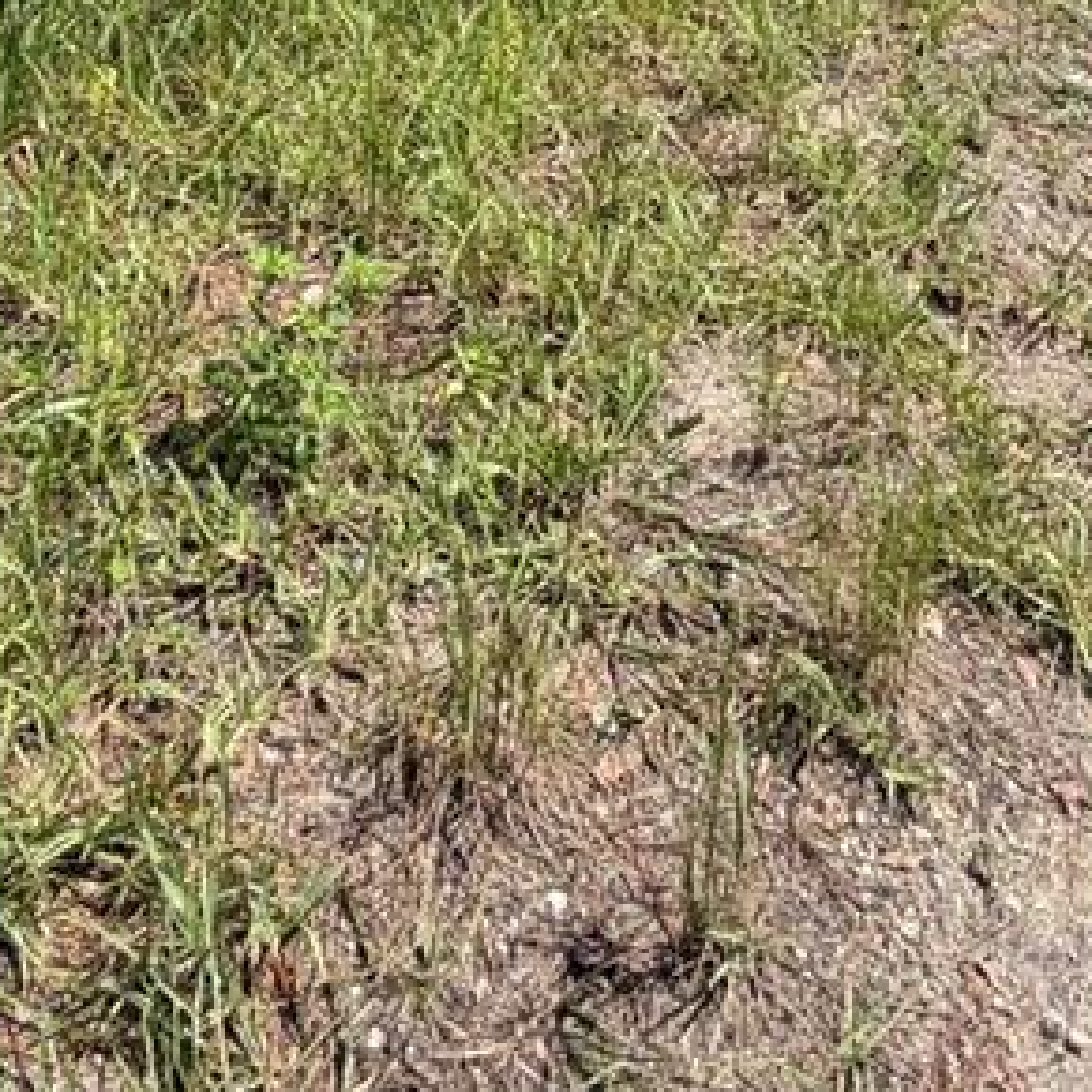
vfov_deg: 21.8
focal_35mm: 51
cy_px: -848
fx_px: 1820
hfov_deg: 33.3
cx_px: 672
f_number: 2.2
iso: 20
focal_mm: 2.22
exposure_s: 1/799
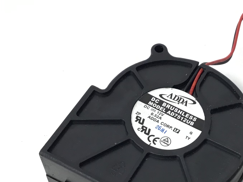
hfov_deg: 25.8
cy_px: 121
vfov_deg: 19.6
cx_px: 166
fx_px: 527
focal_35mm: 75
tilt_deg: -58.4
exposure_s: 1/30
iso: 32
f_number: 2.4
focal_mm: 3.3
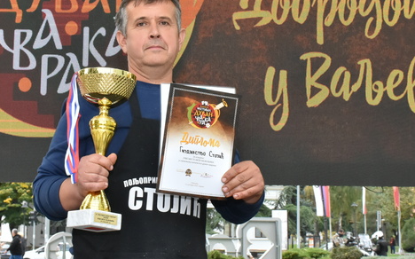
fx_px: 995
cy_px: 51
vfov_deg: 14.7
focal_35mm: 88
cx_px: 195
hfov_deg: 23.6
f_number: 11
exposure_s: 1/125
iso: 1250
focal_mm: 34
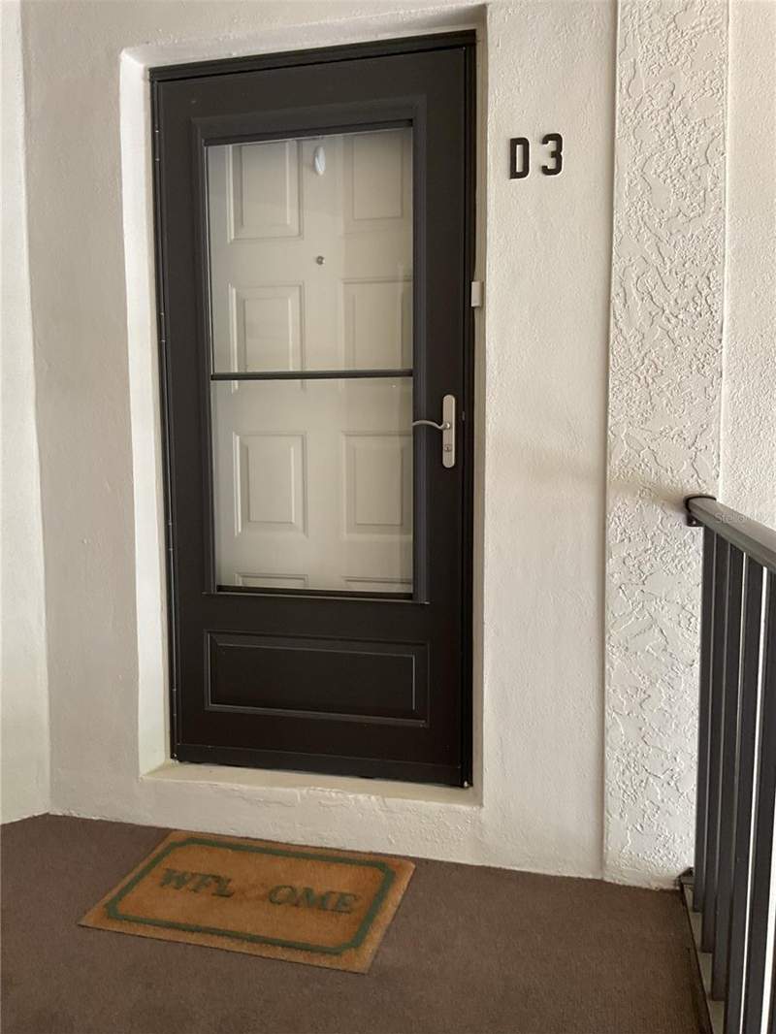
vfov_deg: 61.6
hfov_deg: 48.2
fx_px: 866
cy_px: 517
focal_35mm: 29
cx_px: 388
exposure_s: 1/60
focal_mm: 3
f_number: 1.8
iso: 100
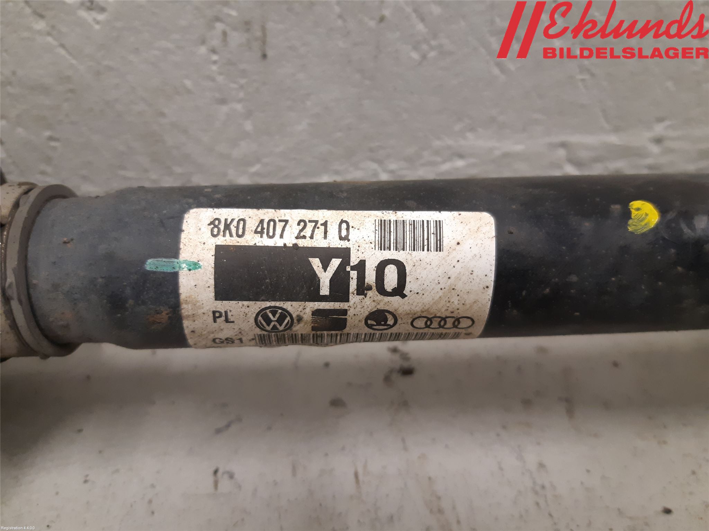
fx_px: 533
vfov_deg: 53.1
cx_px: 354
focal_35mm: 26
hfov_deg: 67.3
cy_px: 266
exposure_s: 1/50
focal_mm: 3.93
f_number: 1.7
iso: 200
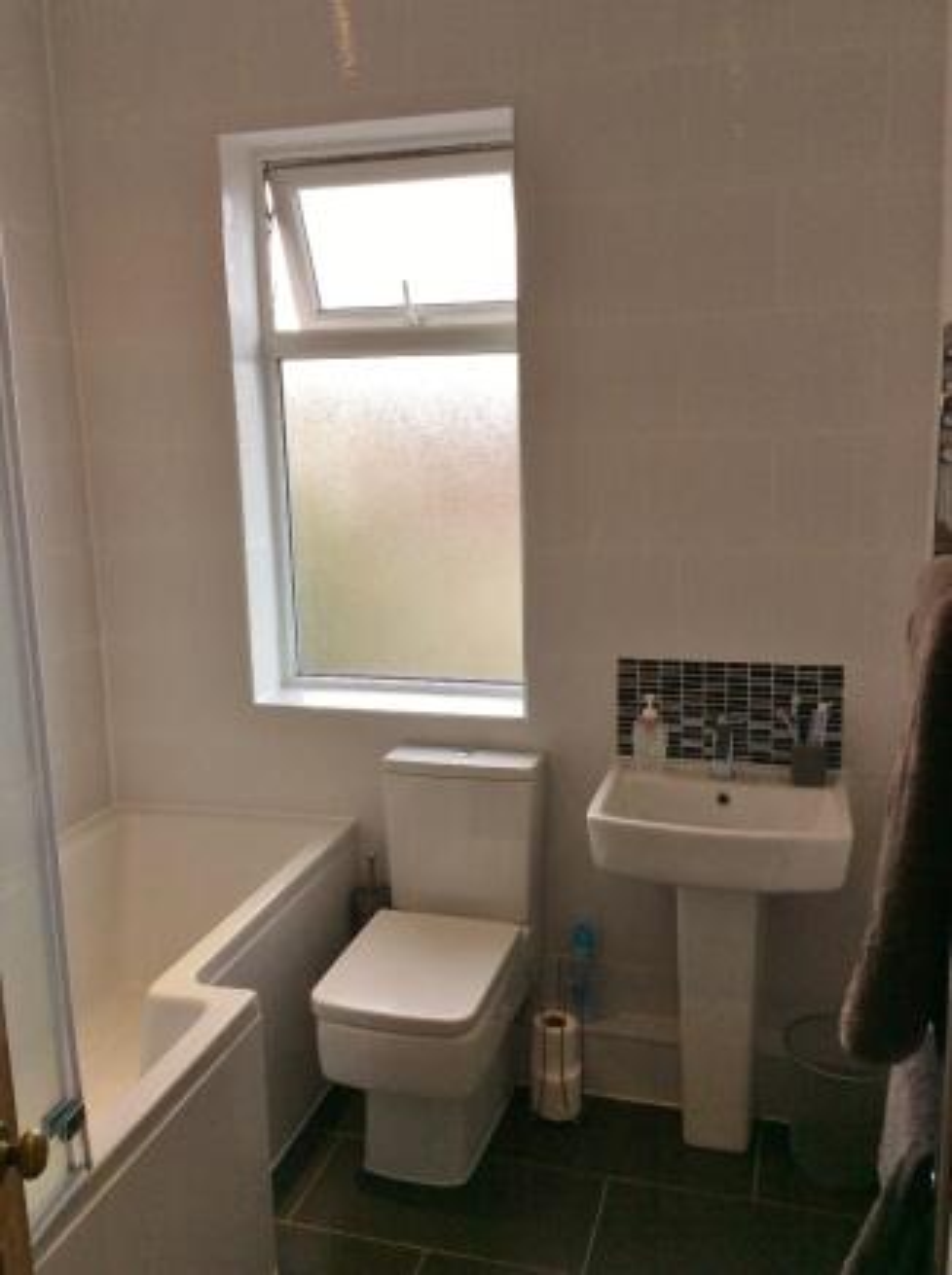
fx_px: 1177
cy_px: 638
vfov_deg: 56.9
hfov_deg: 44.0
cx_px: 476
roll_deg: +3.0
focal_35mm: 32
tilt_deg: -12.1
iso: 40
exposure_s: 1/50
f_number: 2.4
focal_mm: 3.3
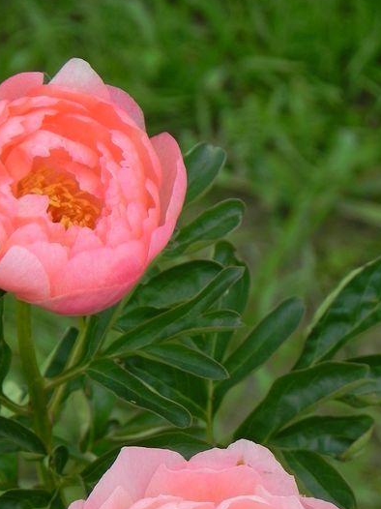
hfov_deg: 2.9
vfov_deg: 3.9
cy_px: 380
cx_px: 140
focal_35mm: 513
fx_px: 7535
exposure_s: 1/500
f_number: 5
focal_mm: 59.9
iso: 160
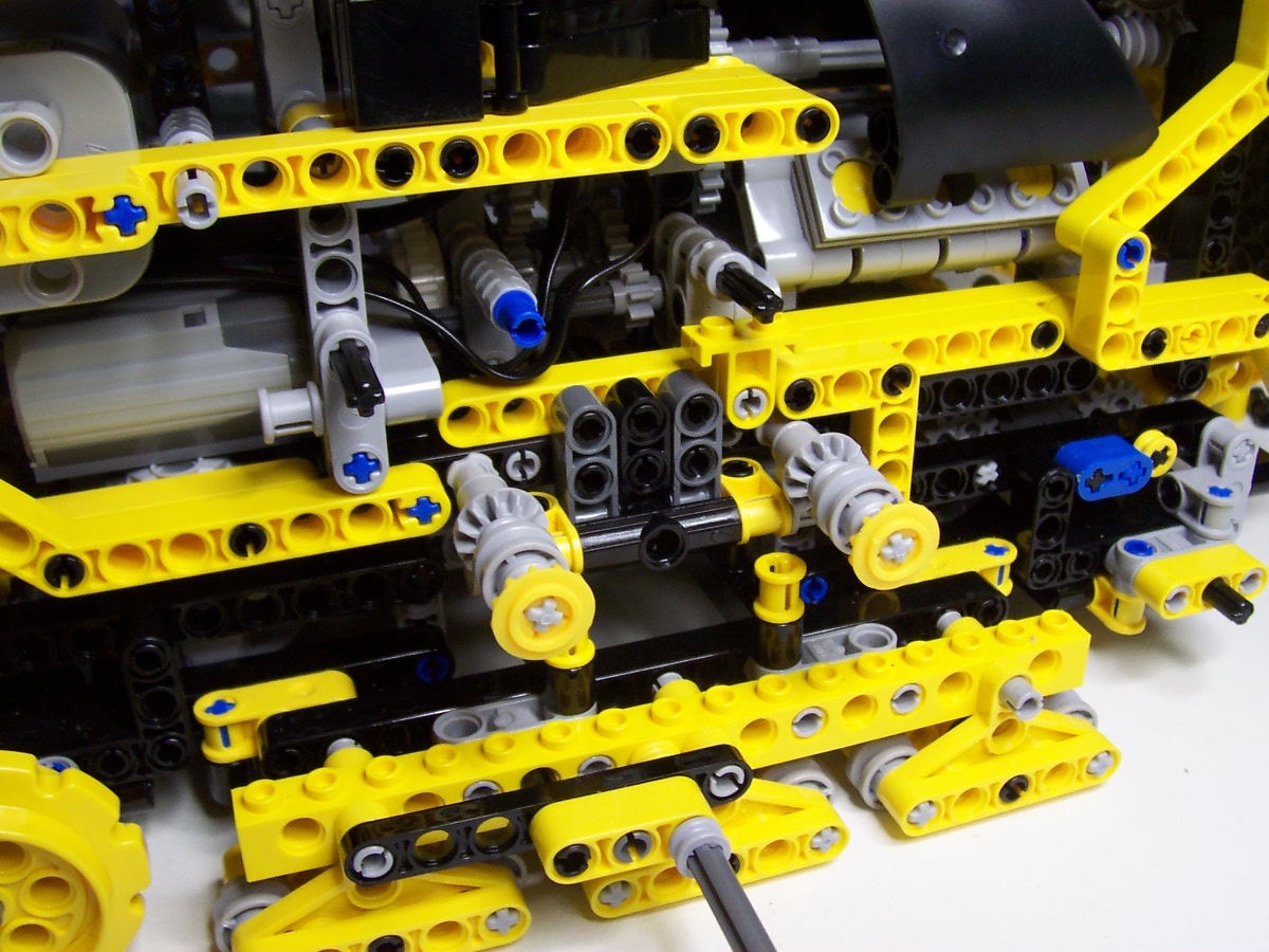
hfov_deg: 50.1
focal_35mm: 37
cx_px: 634
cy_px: 476
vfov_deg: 38.7
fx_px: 1356
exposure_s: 1/30
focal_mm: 5.6
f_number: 2.8
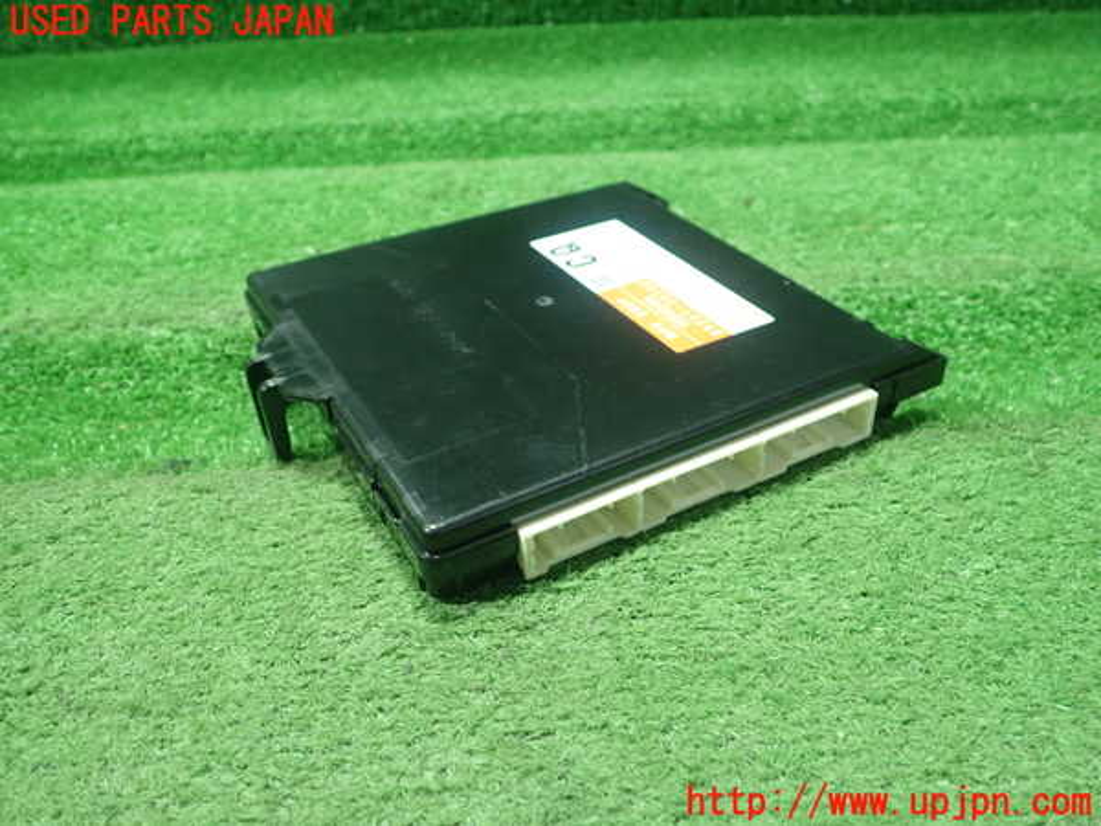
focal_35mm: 30
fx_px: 954
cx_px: 550
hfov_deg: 60.0
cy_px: 413
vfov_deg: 46.8
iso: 640
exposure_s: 1/125
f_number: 2.3
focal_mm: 5.5
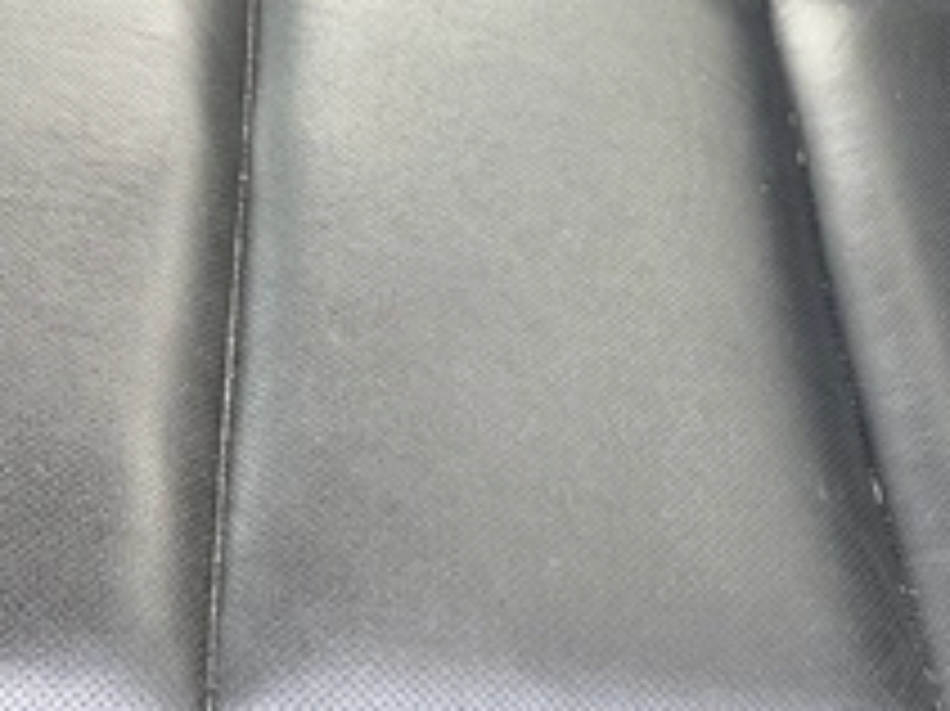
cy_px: 374
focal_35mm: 55
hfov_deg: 34.9
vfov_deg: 26.5
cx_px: 518
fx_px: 1509
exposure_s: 1/60
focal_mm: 3
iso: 80
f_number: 1.8
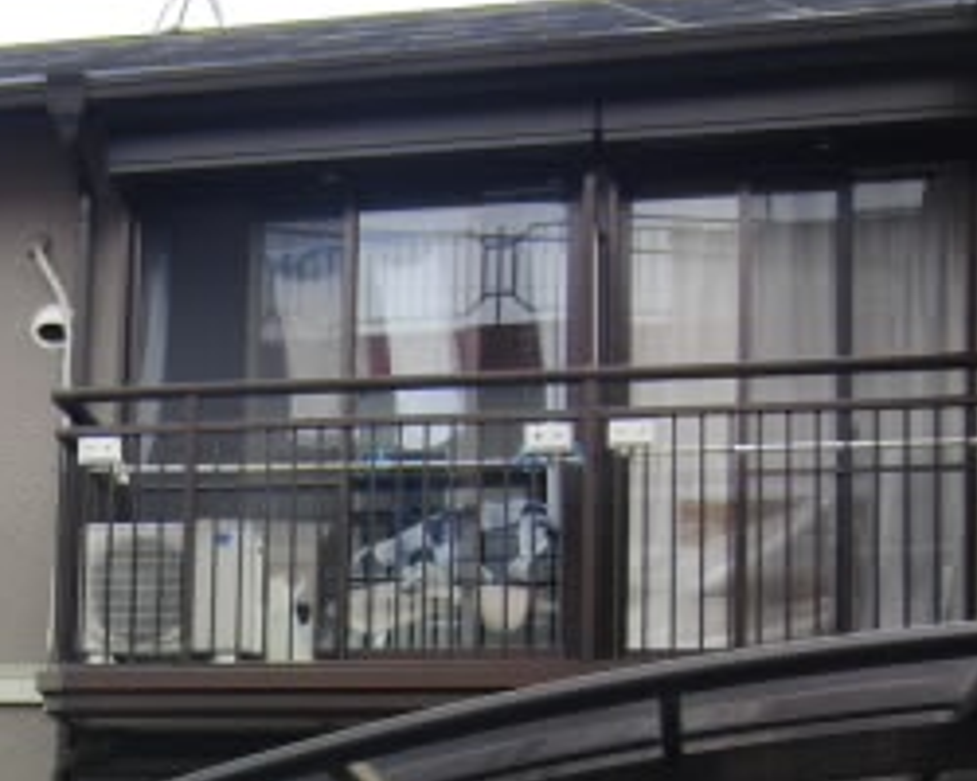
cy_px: 842
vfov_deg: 18.1
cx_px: -149
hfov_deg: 21.8
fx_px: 2371
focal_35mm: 82
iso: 100
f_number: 7.9
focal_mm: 5.2
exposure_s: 1/100
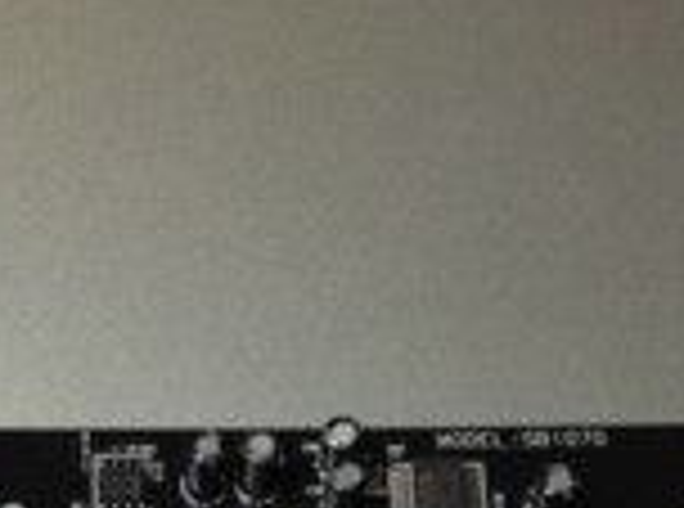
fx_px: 1930
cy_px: 701
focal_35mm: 98
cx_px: 306
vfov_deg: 14.3
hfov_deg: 20.1
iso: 100
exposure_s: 1/24
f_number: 2.4
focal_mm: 3.3
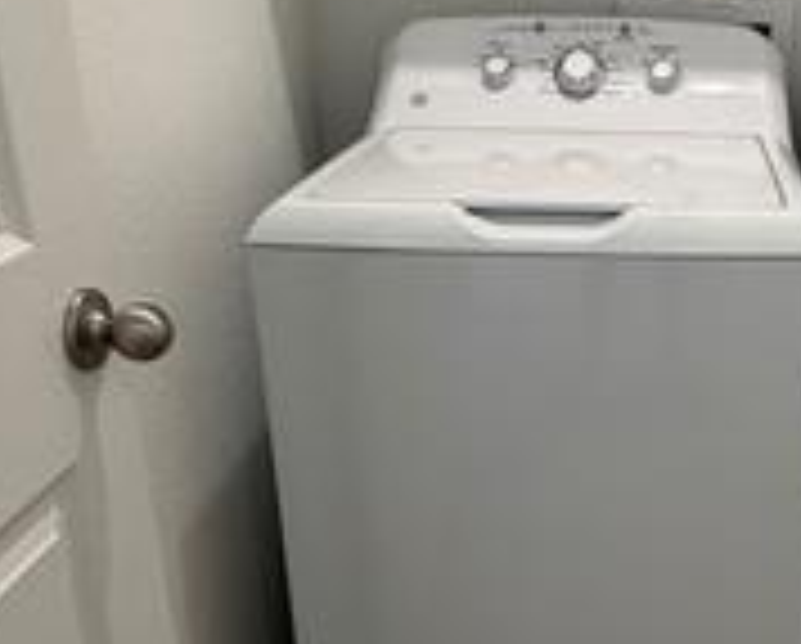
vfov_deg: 30.9
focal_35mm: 49
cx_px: 688
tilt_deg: -22.3
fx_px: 1164
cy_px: 358
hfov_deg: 36.1
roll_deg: -0.4
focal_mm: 2.22
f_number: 2.2
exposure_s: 1/120
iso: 320
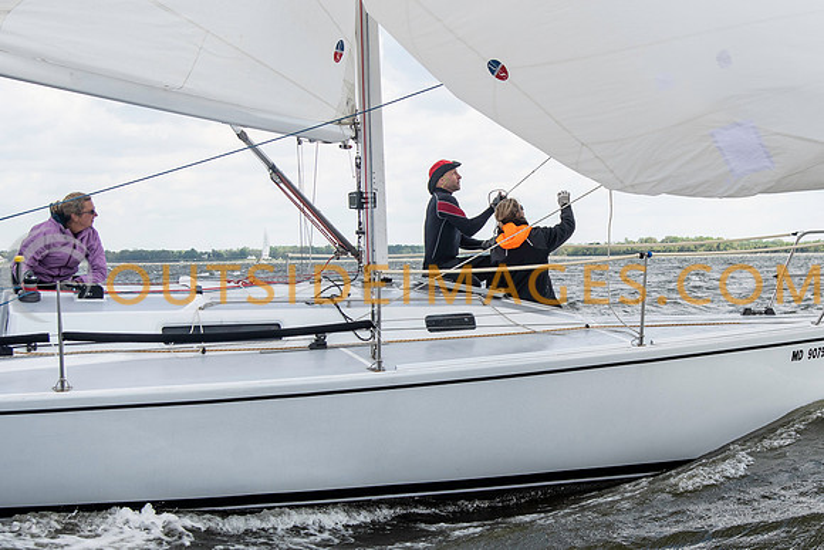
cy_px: 212
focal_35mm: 77
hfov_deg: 26.1
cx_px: 532
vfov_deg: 17.6
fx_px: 1772
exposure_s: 1/1600
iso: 400
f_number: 5
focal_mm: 40
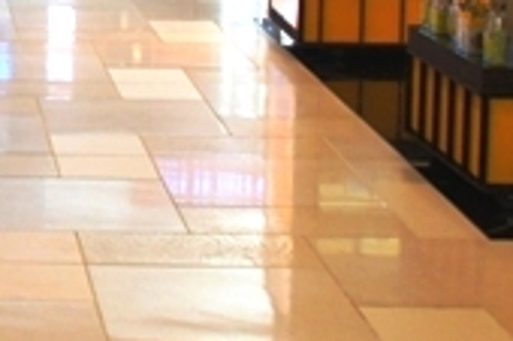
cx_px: -371
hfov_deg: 14.5
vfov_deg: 10.3
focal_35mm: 127
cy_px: -240
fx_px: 1808
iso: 640
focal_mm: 18
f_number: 4
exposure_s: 1/160
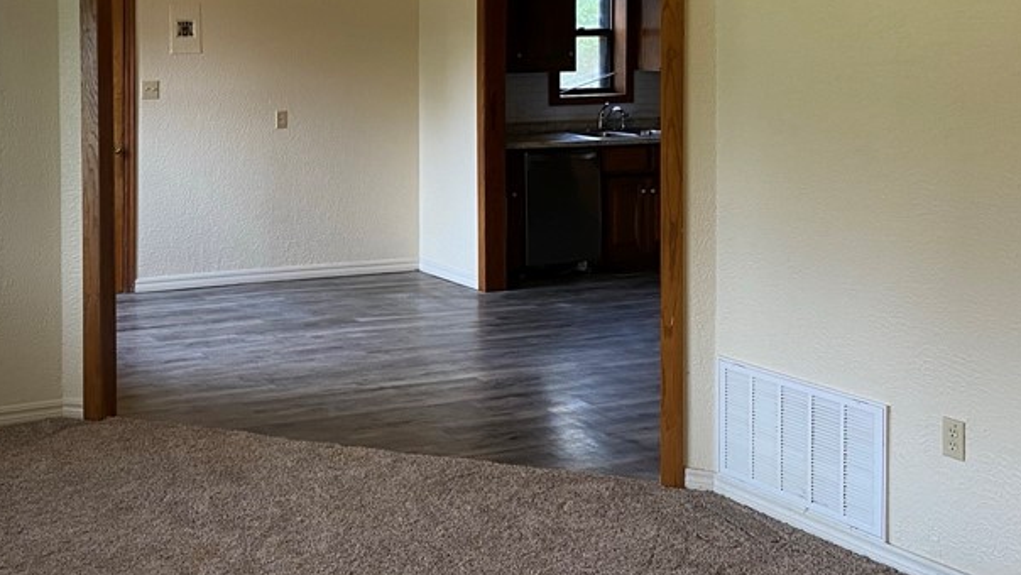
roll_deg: +0.7
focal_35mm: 48
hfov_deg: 41.2
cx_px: 220
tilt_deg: -1.7
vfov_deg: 24.3
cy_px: 76
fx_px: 1300
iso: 80
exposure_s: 1/60
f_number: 1.8
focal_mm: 4.25
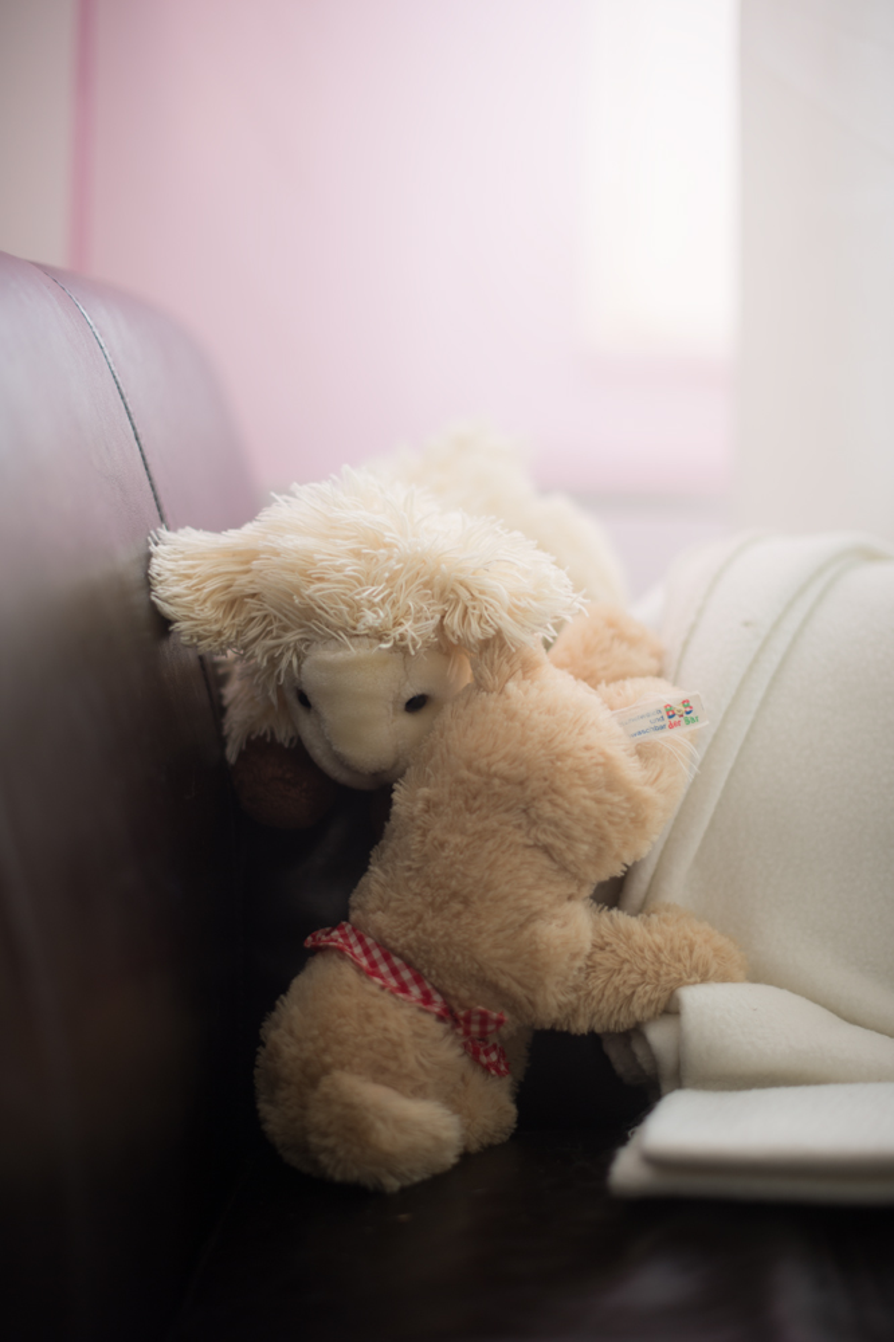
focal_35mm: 50
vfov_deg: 39.6
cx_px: 447
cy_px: 671
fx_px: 1864
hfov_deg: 27.0
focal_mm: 50
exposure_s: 1/100
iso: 140
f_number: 1.4
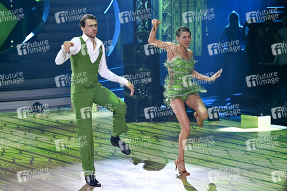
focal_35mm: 105
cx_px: 144
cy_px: 96
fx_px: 836
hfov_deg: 19.5
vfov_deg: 13.0
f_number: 4.5
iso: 1250
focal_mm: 105
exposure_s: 1/400
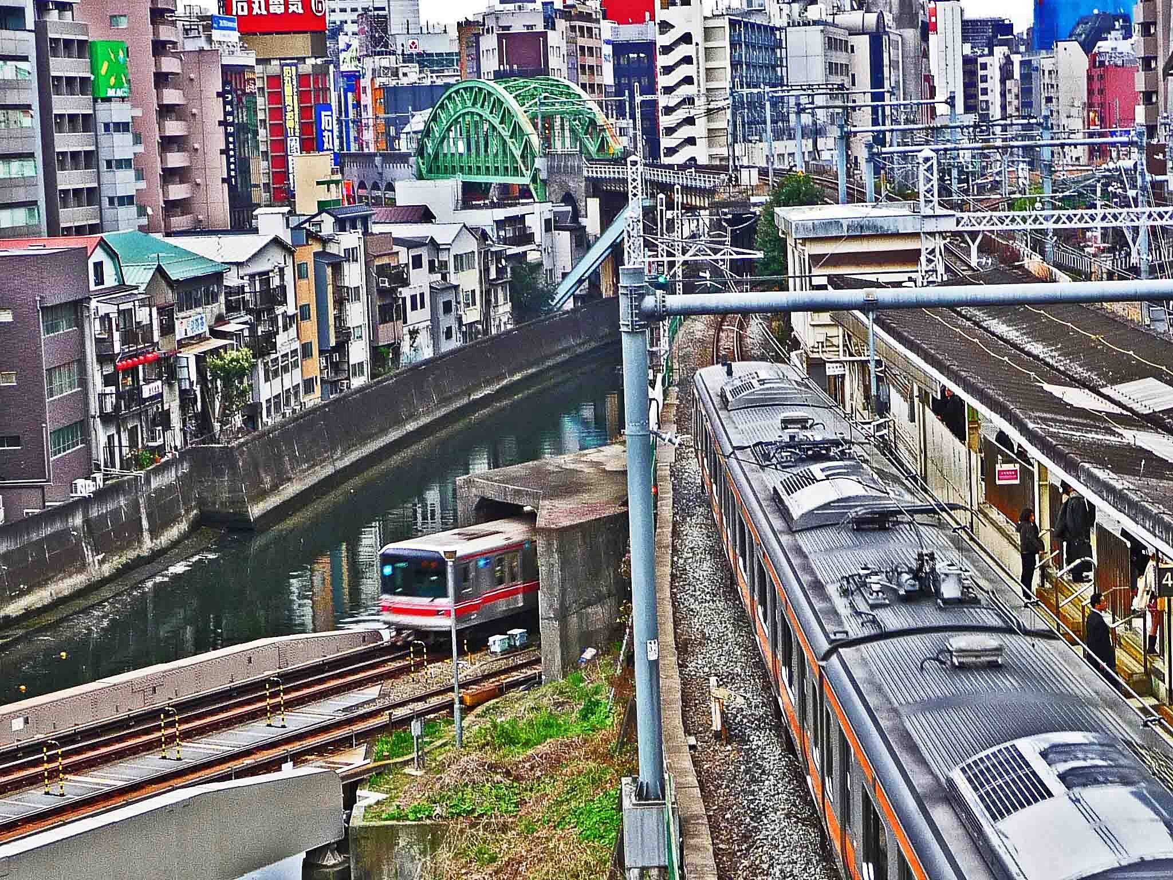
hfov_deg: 24.1
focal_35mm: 81
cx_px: 586
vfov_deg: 18.2
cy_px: 440
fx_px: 2745
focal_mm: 8
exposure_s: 1/30
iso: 125
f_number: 4.2
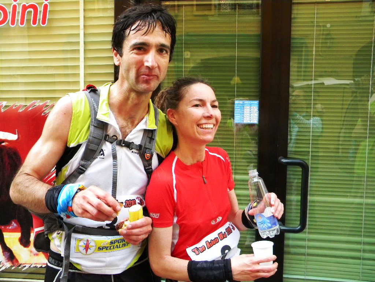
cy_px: 141
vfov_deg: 39.7
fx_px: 390
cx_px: 188
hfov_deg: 51.4
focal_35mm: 36
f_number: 3.7
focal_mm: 6.4
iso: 400
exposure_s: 1/257
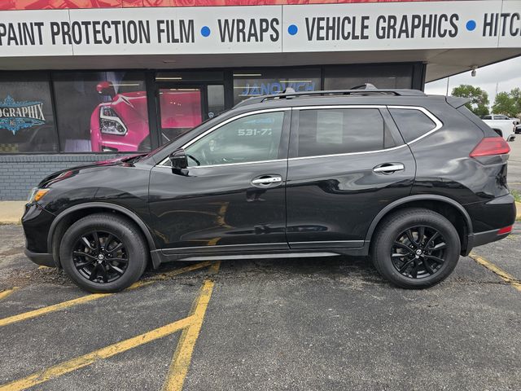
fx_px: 346
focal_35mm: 23
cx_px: 260
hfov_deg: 73.9
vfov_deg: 58.9
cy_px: 196
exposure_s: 1/180
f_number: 1.7
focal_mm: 6.3
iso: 16
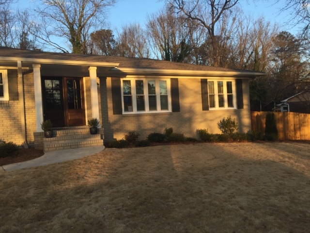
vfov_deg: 48.2
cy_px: 116
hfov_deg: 61.7
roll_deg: +1.7
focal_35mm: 29
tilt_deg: -0.2
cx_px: 155
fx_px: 260
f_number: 2.2
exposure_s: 1/255
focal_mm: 4.15
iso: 32
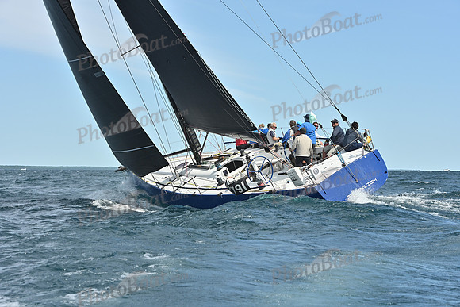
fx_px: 1214
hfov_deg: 21.5
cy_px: 154
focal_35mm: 95
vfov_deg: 14.4
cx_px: 230
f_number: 8
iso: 320
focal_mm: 95
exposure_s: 1/1250
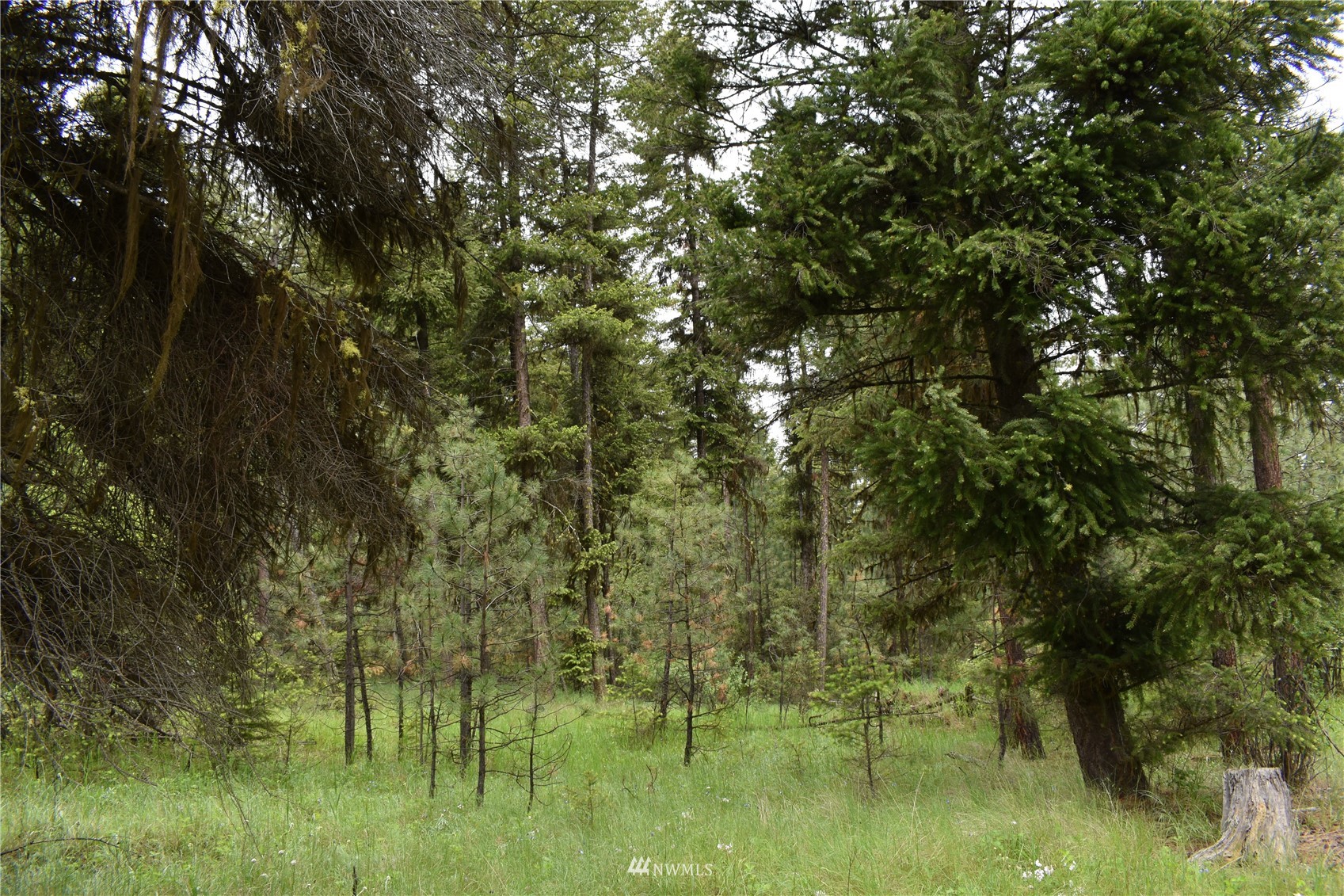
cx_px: 672
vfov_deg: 47.9
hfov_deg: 67.4
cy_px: 448
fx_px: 1008
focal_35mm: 27
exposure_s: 1/60
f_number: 8
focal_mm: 18
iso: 140
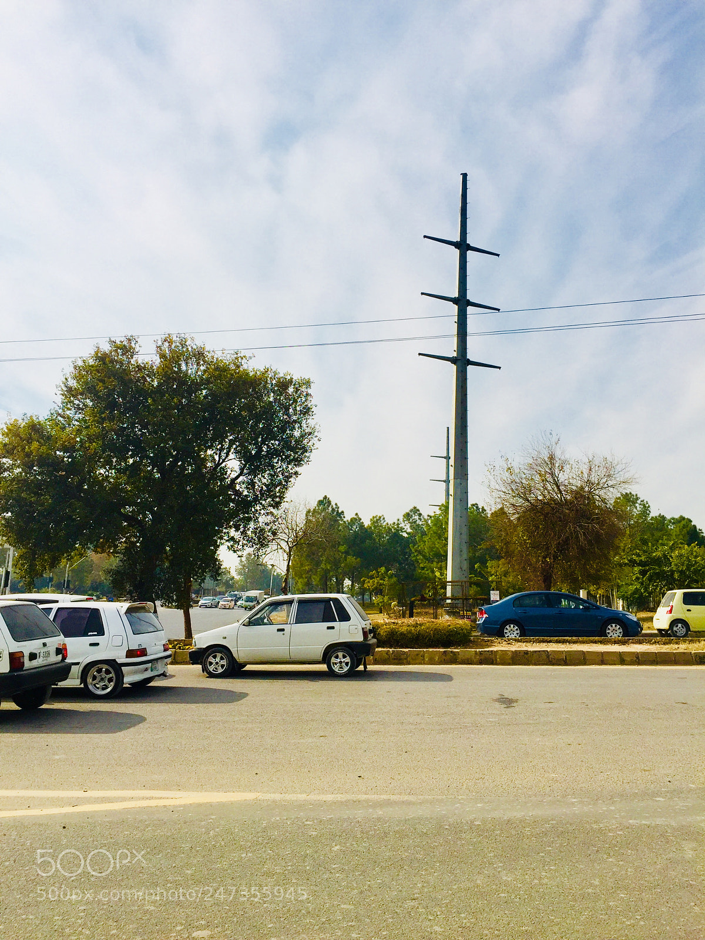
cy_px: 470
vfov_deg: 61.7
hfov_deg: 48.2
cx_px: 352
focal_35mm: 29
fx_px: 787
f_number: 2.2
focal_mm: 4.15
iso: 32
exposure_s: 1/4405
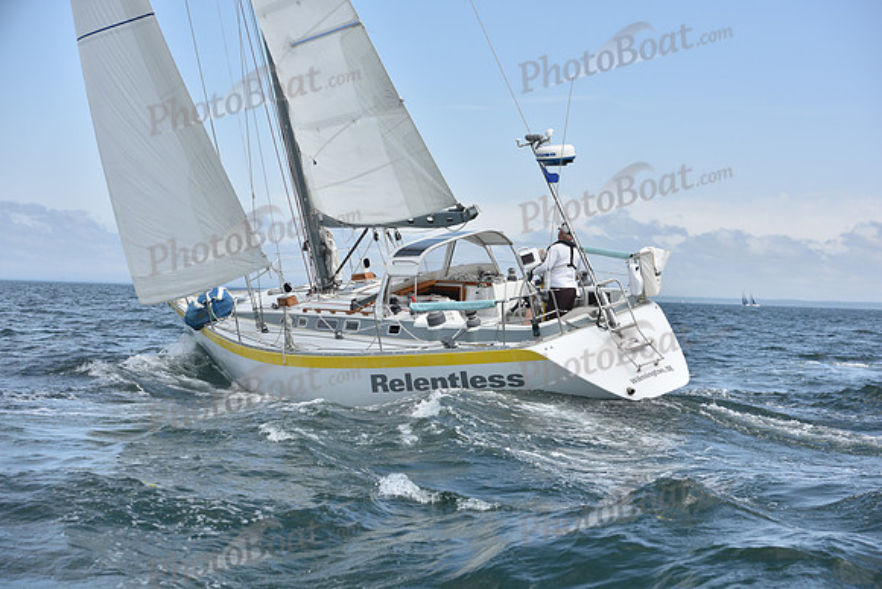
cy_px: 294
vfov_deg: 19.5
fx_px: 1715
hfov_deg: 28.8
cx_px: 441
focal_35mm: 70
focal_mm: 70
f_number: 5.6
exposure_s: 1/1250
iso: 200
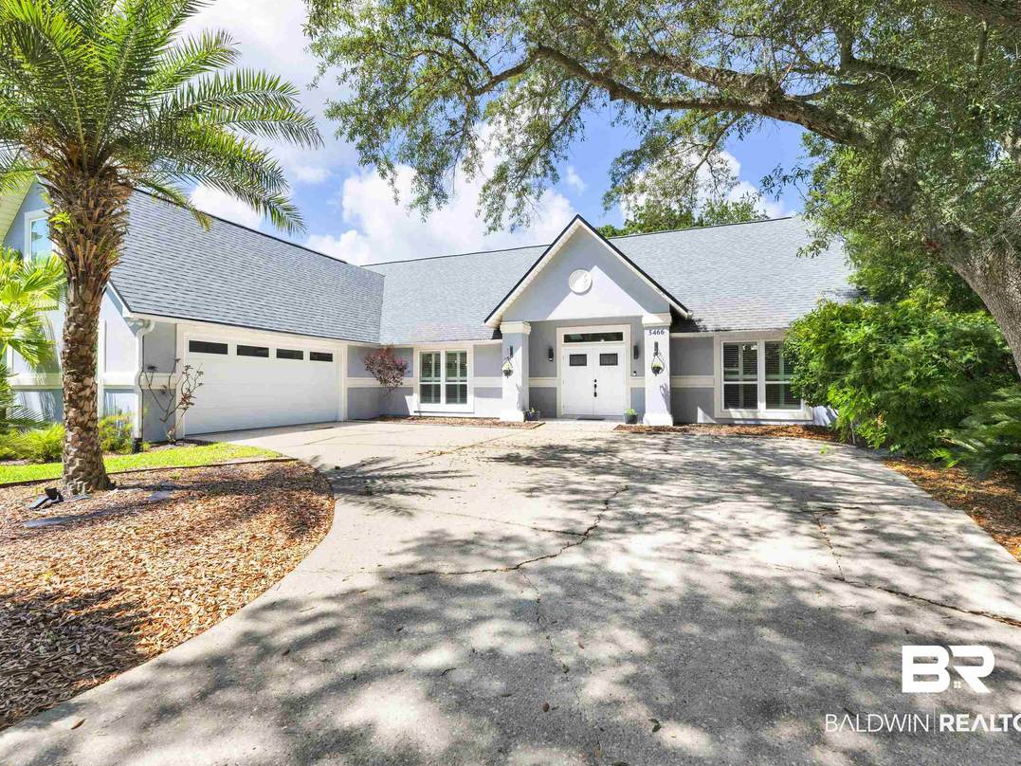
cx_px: 493
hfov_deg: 94.5
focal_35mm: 16
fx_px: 472
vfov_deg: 78.1
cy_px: 373
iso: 400
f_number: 11
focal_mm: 14
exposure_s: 1/250
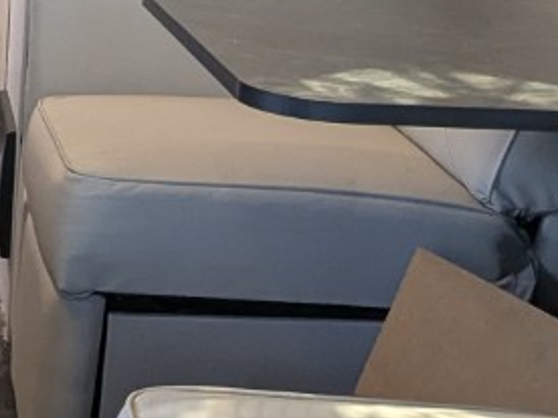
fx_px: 1306
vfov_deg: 18.0
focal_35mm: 81
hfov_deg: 22.6
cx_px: -76
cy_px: 363
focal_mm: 2.35
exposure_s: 1/182
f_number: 2.2
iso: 266
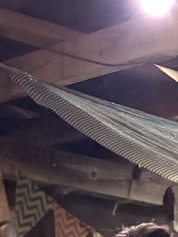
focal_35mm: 124
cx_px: -116
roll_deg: -0.2
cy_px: 552
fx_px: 850
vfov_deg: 12.7
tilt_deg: -8.1
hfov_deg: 11.3
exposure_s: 1/30
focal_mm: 5.96
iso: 1000
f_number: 1.6
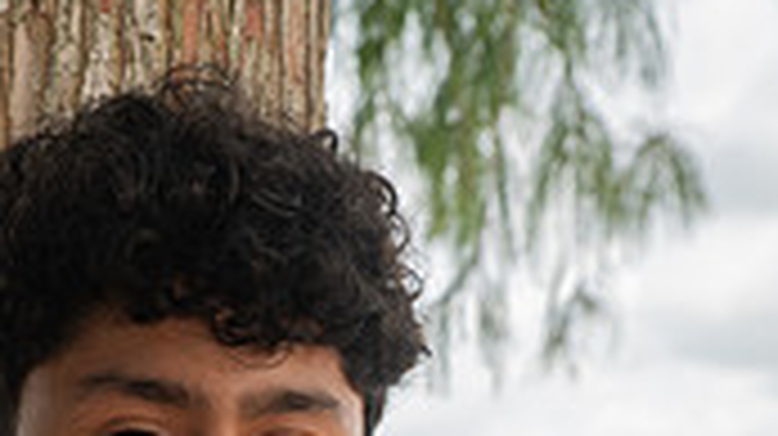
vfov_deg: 7.6
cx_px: 135
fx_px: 3092
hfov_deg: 14.2
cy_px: 953
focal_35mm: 150
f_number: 7.1
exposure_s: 1/320
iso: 320
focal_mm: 55
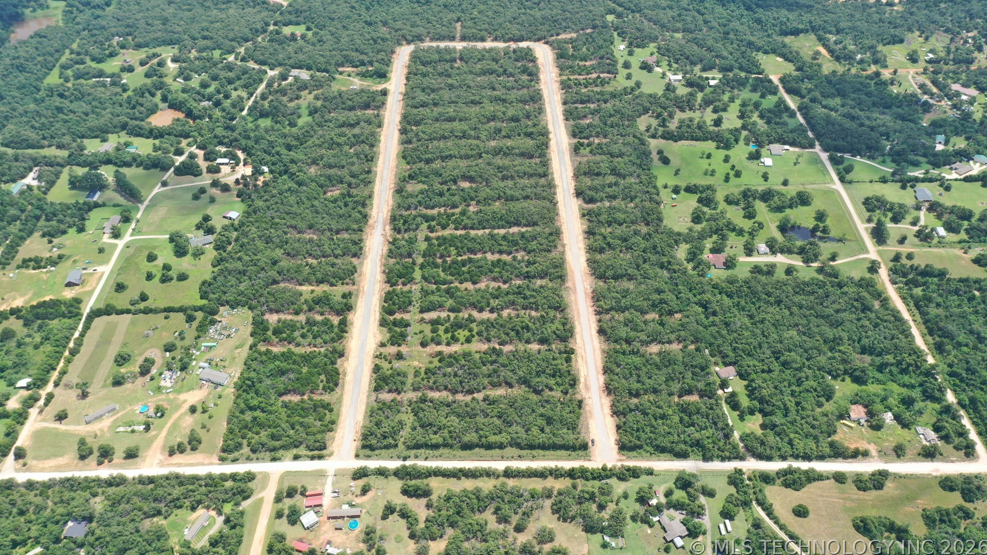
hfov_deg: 64.3
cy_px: 226
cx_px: 489
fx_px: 785
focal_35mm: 30
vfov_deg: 38.8
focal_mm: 10.26
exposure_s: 1/400
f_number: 4.5
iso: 100
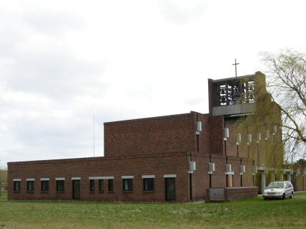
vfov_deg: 39.7
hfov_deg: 51.3
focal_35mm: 36
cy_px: 114
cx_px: 153
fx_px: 318
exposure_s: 1/209
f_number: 5.4
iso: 50
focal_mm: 7.5
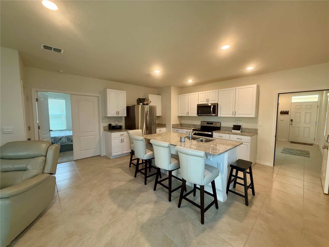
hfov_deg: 102.1
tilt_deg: -3.5
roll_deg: -0.3
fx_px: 133
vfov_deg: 85.7
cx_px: 164
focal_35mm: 14
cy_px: 124
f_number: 2.2
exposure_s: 1/120
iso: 320
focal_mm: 2.22
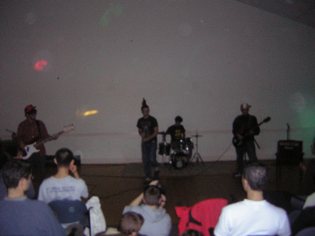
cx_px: 158
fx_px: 328
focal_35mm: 36
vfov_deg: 39.7
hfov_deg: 51.4
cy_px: 118
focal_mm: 4.7
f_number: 2.6
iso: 200
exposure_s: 1/60.1
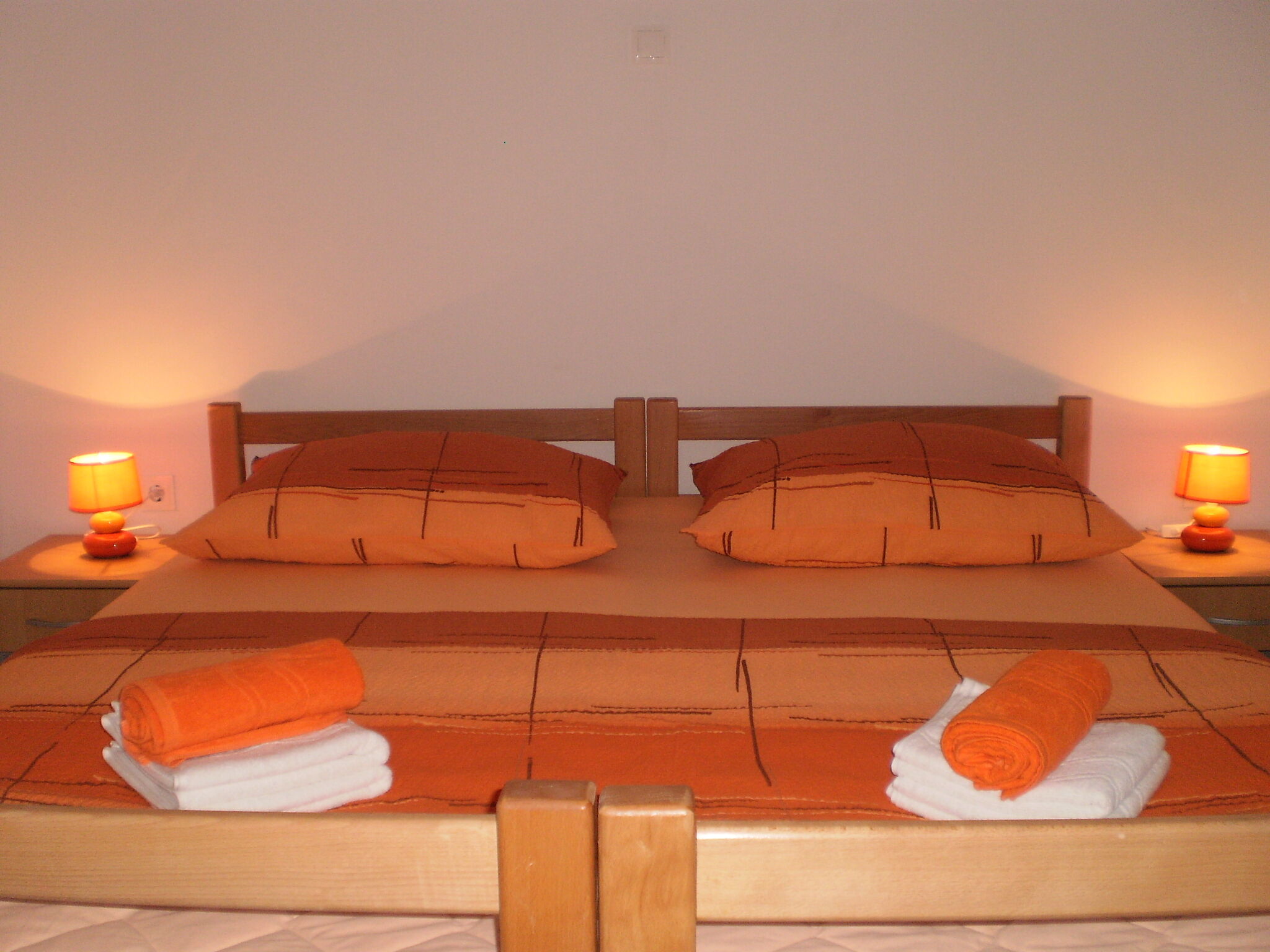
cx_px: 635
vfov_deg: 39.7
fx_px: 1321
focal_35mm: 36
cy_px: 476
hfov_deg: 51.4
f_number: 3.1
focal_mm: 6.3
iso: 125
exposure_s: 1/30
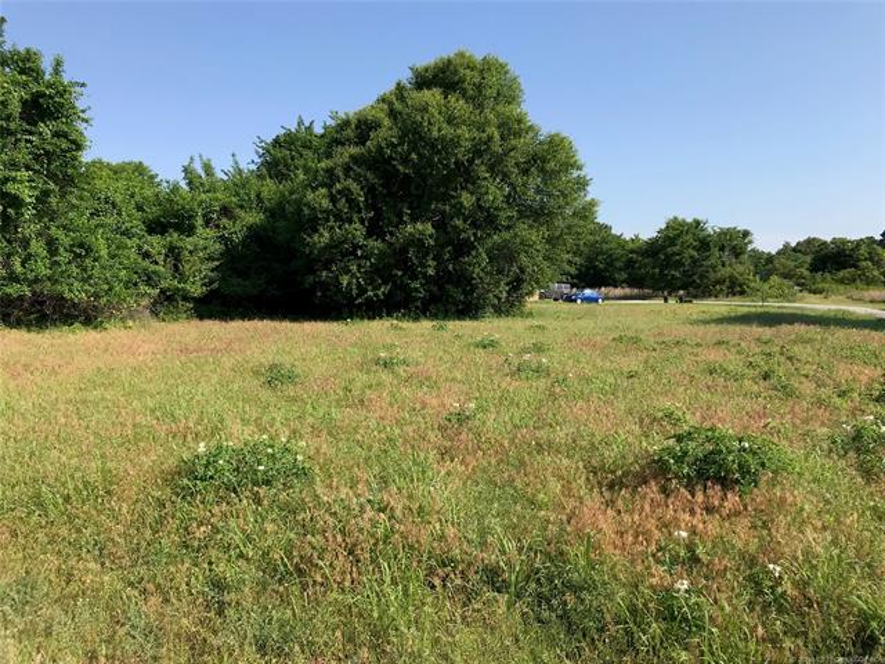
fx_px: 716
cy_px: 332
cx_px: 442
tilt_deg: -5.0
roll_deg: +0.2
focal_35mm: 28
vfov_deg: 49.7
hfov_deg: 63.4
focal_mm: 3.99
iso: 20
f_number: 1.8
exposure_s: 1/1650
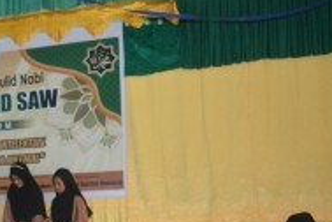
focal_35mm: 64
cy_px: 213
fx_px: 590
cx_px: -47
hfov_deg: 28.1
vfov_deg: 20.7
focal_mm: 18
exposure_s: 1/60
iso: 900
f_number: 3.5
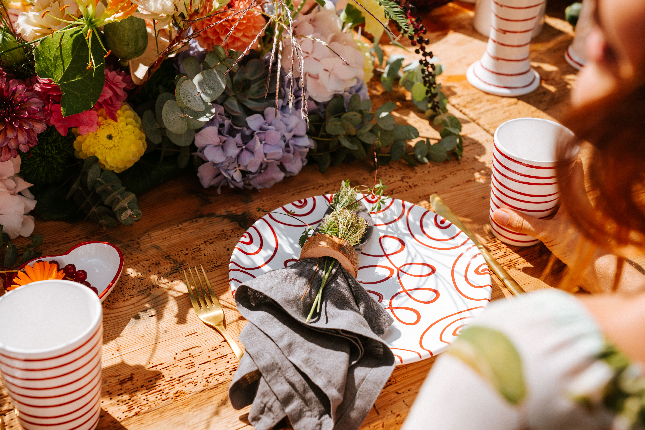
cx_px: 322
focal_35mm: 55
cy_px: 215
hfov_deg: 36.2
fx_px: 985
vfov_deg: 24.6
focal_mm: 55
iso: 100
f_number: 4.5
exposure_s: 1/640
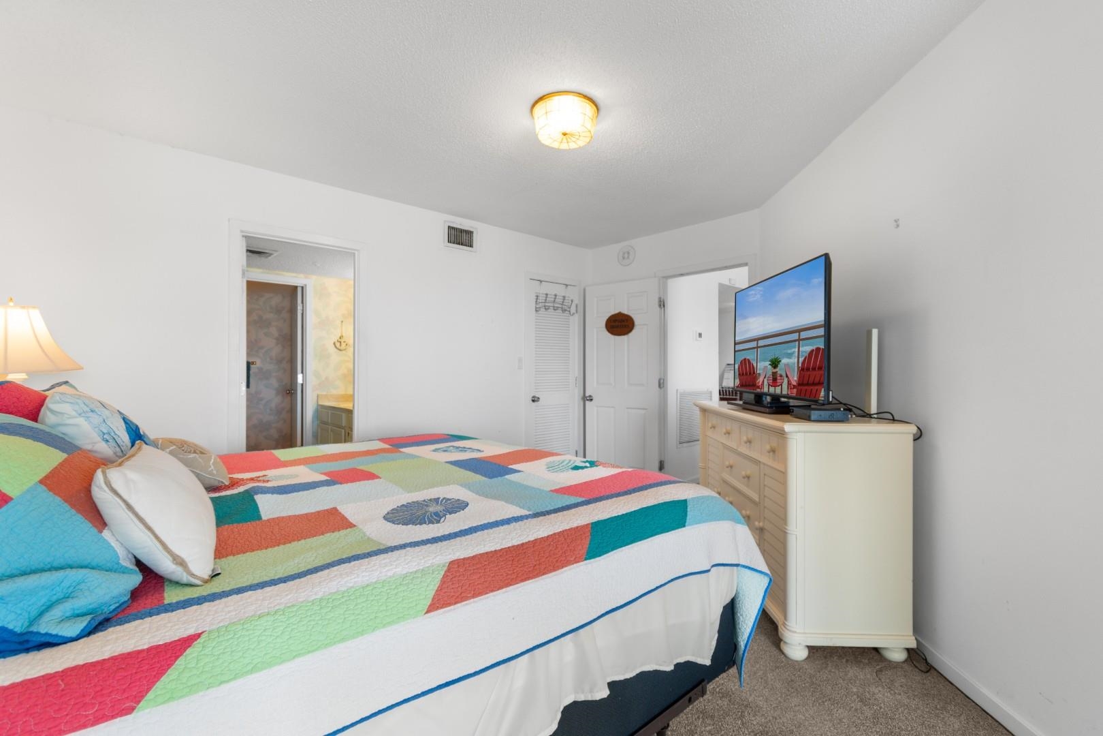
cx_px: 552
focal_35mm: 15
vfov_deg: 77.3
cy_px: 368
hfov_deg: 100.4
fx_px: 460
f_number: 4.5
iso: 100
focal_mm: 10
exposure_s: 1/10
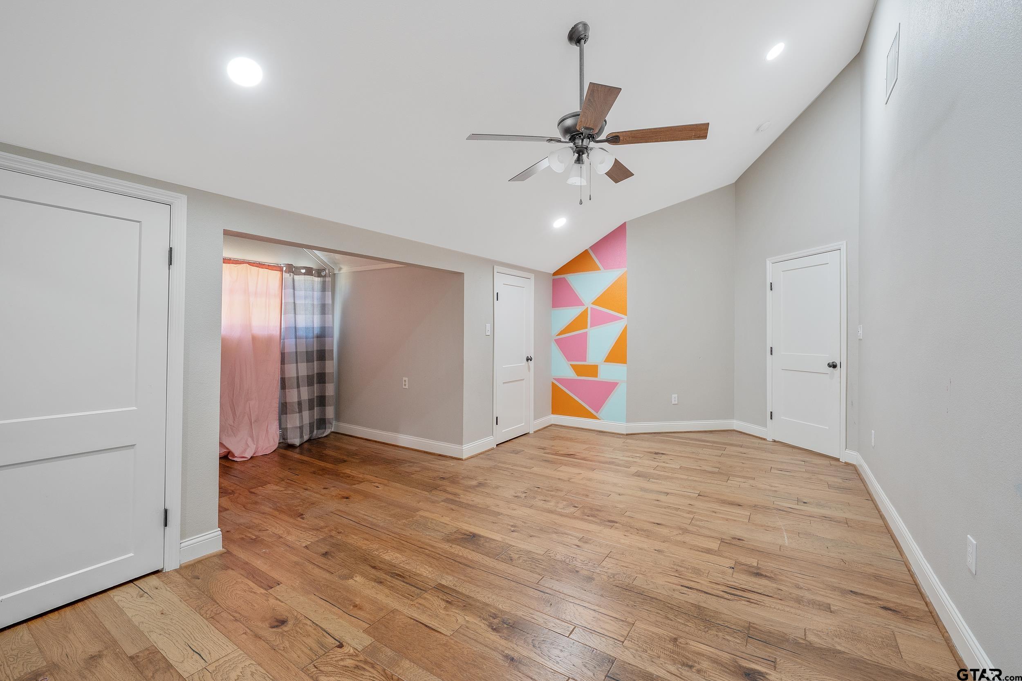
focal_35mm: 15
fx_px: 426
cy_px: 340
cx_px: 511
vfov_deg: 77.3
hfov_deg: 100.4
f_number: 8
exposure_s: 1/6
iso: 800
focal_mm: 15
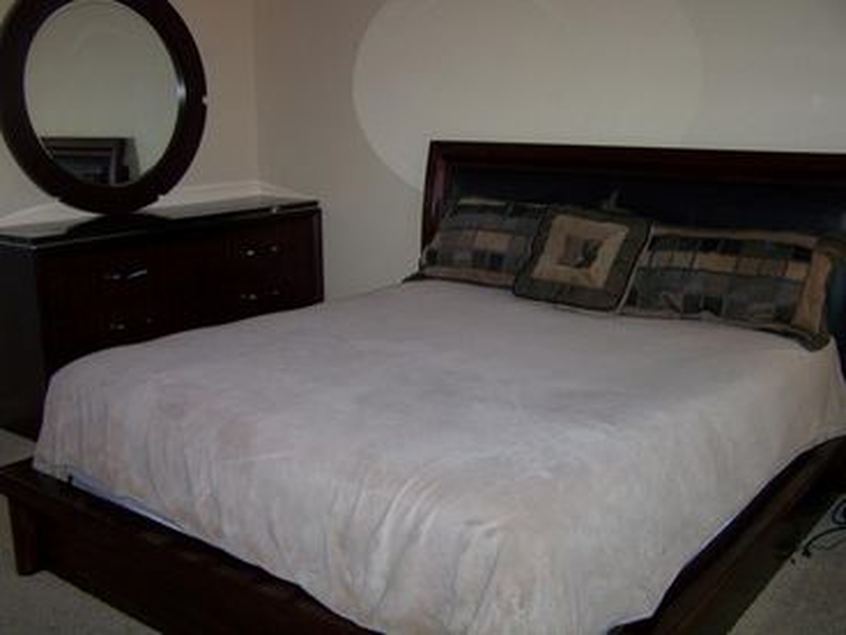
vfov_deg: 37.7
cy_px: 318
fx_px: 929
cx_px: 423
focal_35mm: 38
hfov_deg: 49.0
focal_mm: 6.3
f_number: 2.8
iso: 80
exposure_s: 1/60
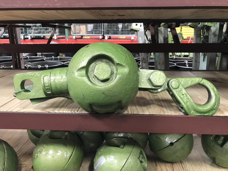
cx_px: 114
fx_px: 184
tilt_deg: -15.4
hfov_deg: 63.4
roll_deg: -0.3
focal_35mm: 28
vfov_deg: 49.7
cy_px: 86
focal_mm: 3.99
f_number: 1.8
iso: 50
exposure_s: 1/15
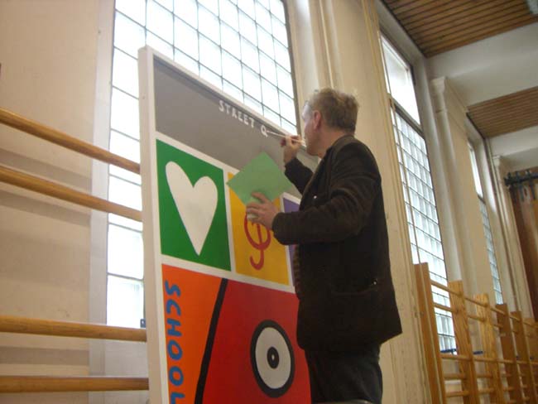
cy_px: 202
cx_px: 269
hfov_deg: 49.0
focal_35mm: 38
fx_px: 591
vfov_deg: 37.7
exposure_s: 1/20
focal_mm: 6.2
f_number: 2.7
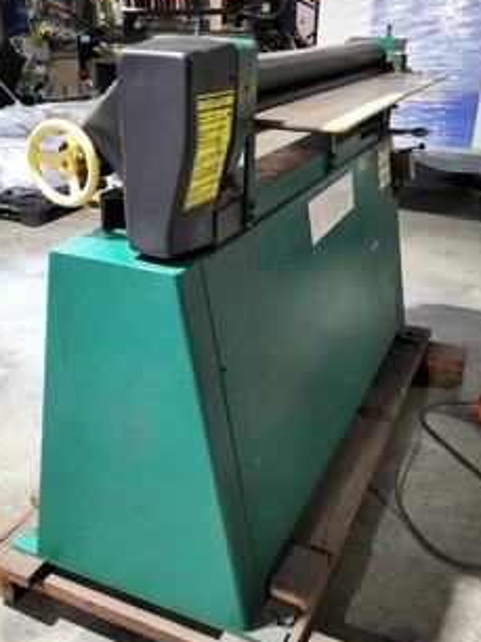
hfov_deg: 41.7
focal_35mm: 34
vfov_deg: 54.0
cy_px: 321
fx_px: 631
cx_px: 239
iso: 640
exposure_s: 1/40
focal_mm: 5.4
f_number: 1.8
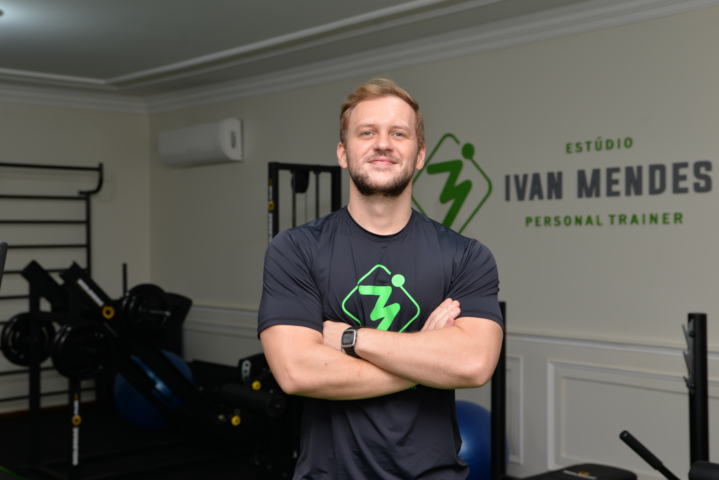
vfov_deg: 28.1
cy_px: 240
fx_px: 959
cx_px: 360
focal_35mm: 48
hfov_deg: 41.1
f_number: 5
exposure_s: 1/60
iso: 250
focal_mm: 48
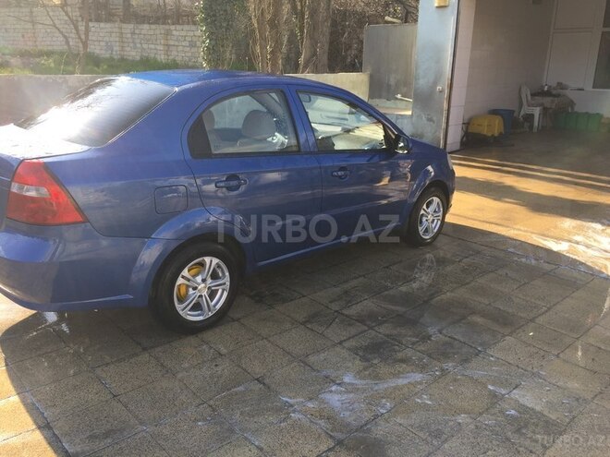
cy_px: 228
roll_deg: -1.0
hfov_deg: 61.7
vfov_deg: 48.2
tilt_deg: -18.1
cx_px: 305
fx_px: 511
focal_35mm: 29
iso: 32
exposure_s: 1/494
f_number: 2.2
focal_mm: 4.15
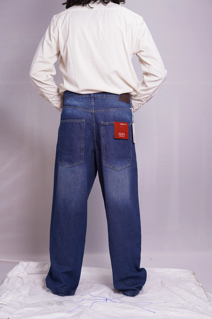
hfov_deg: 27.0
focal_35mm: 50
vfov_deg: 39.6
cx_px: 106
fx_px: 442
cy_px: 160
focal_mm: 50
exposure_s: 1/100
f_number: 3.5
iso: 640
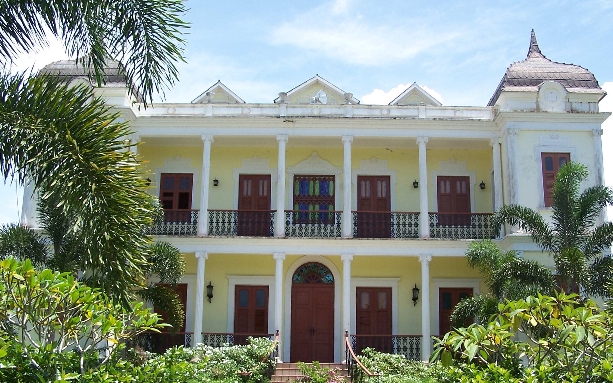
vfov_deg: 29.8
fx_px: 718
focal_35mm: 43
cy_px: 218
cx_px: 316
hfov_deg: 46.2
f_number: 4
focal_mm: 6.3
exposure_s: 1/500
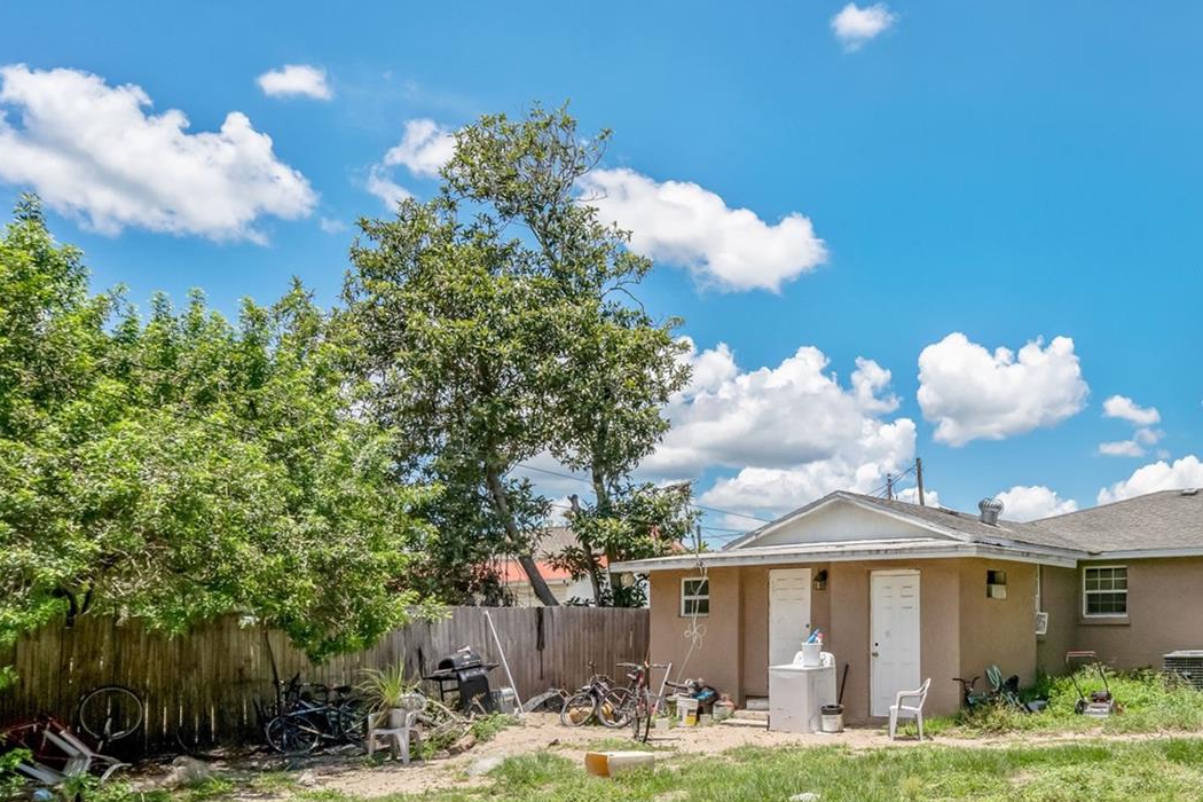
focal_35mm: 32
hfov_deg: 55.7
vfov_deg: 40.1
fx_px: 1069
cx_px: 910
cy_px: 592
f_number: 8
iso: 640
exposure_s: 1/1600
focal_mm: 21
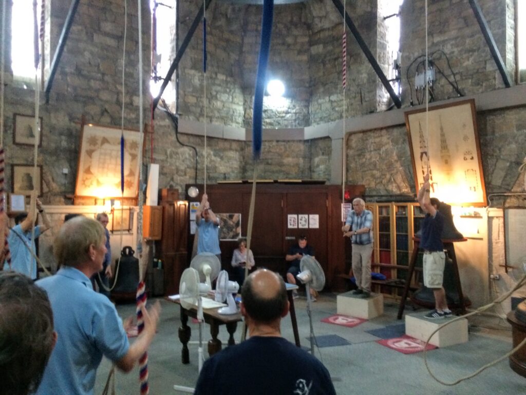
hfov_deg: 61.7
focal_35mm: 29
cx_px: 263
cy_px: 198
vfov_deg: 48.2
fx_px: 441
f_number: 2.2
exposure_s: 1/25
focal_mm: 4.15
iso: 320
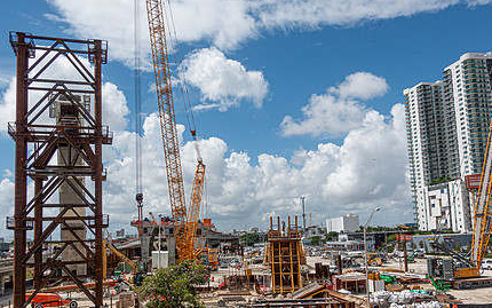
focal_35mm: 33
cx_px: 251
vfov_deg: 38.2
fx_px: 443
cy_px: 187
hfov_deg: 58.1
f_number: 4.5
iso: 125
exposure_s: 1/200
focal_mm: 8.8
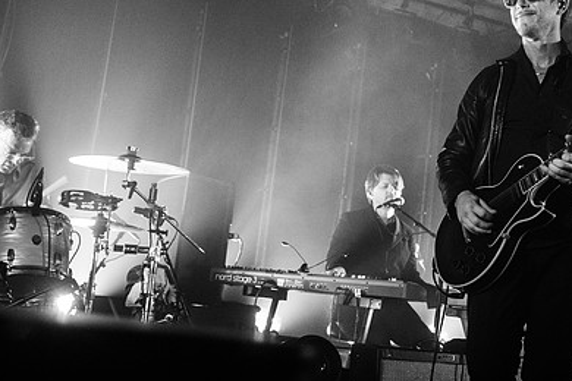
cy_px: 133
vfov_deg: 25.9
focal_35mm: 52
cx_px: 337
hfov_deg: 38.1
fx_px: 826
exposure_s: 1/160
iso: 3200
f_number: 3.2
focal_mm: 35
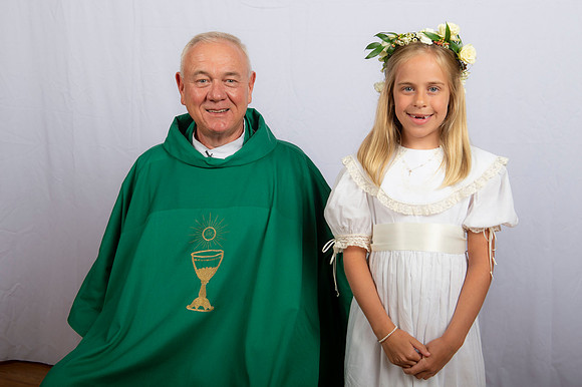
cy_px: 194
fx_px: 776
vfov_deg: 28.0
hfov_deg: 41.1
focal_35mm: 48
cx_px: 291
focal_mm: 48
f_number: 8
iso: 320
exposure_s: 1/200
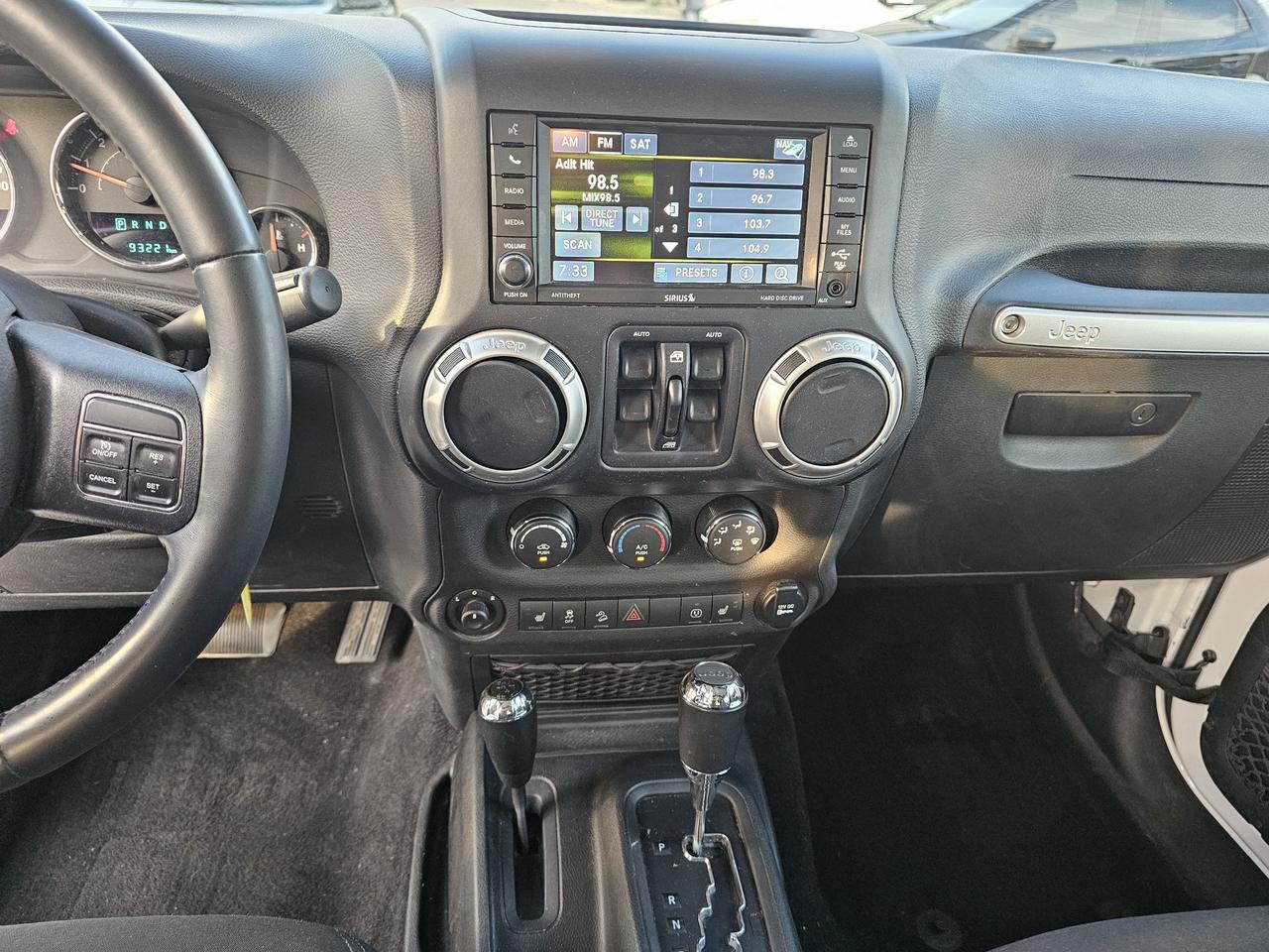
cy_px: 476
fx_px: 843
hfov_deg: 73.9
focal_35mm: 23
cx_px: 634
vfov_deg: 58.9
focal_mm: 6.3
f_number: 1.7
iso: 640
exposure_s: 1/120
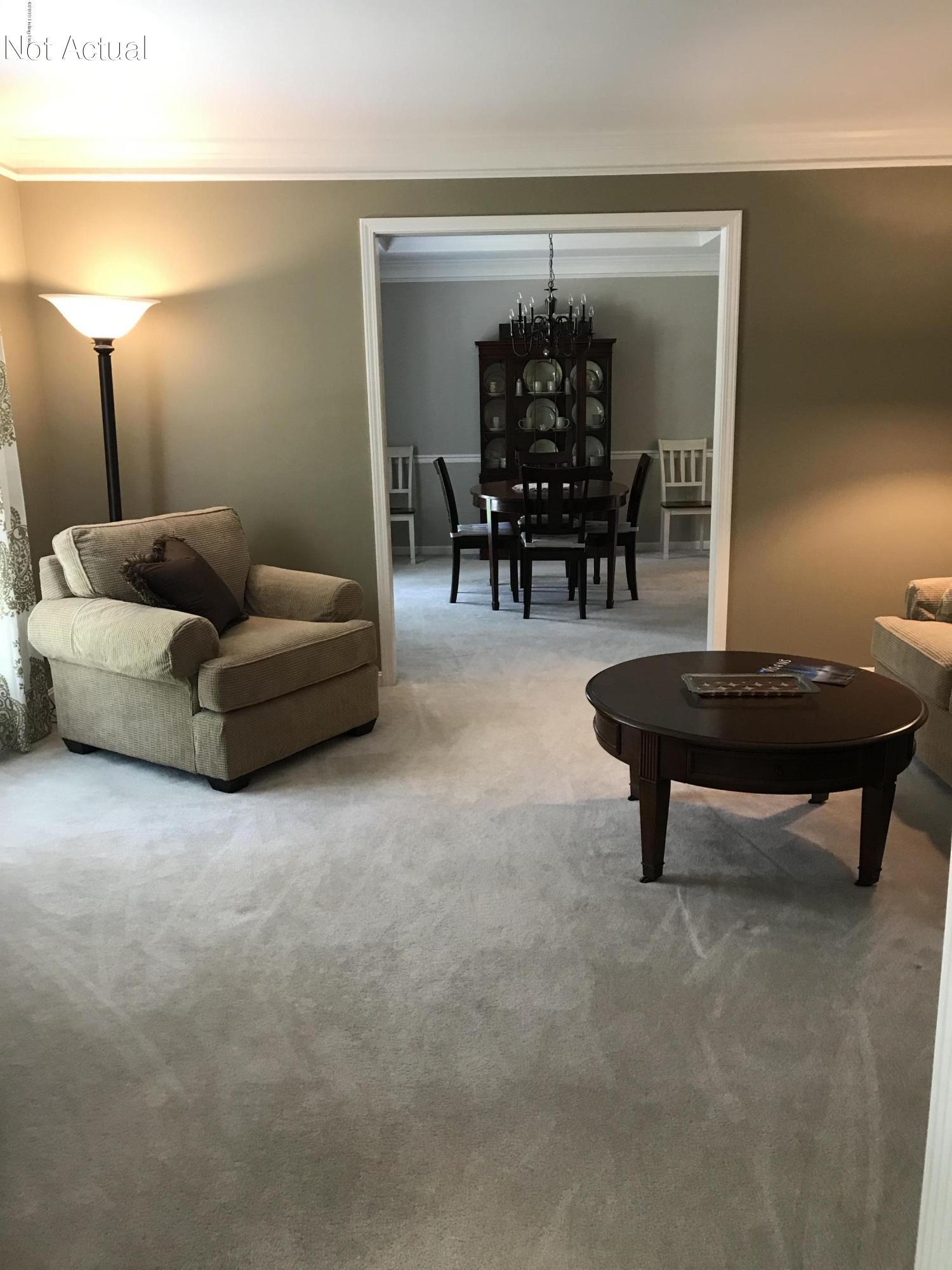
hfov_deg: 49.7
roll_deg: +0.4
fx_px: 1027
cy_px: 635
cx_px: 476
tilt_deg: -12.6
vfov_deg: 63.4
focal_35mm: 28
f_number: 1.8
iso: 40
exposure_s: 1/15
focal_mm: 3.99
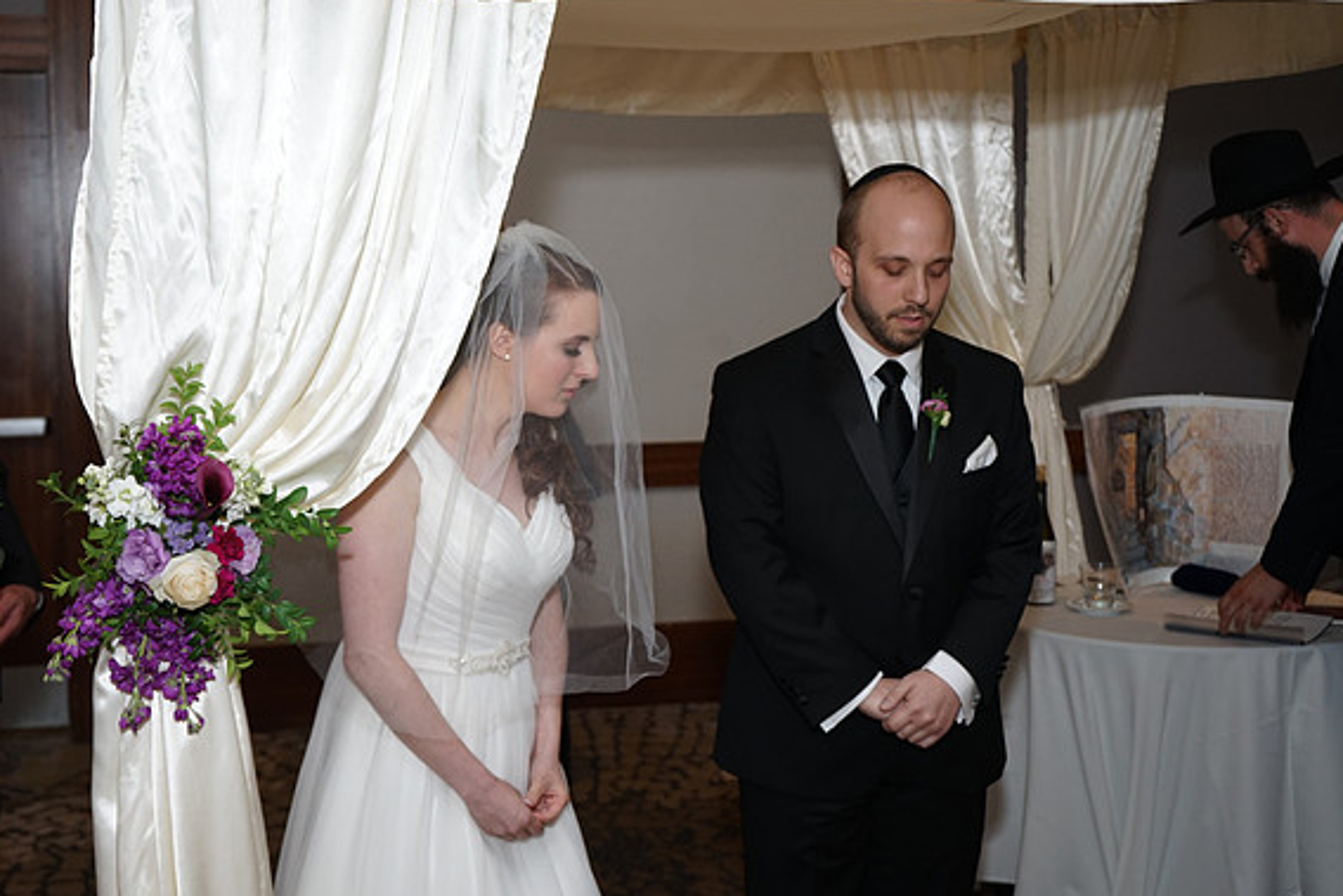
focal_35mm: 49
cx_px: 669
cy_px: 453
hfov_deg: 40.3
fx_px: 1828
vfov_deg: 27.5
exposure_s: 1/160
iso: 800
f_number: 5.6
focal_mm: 48
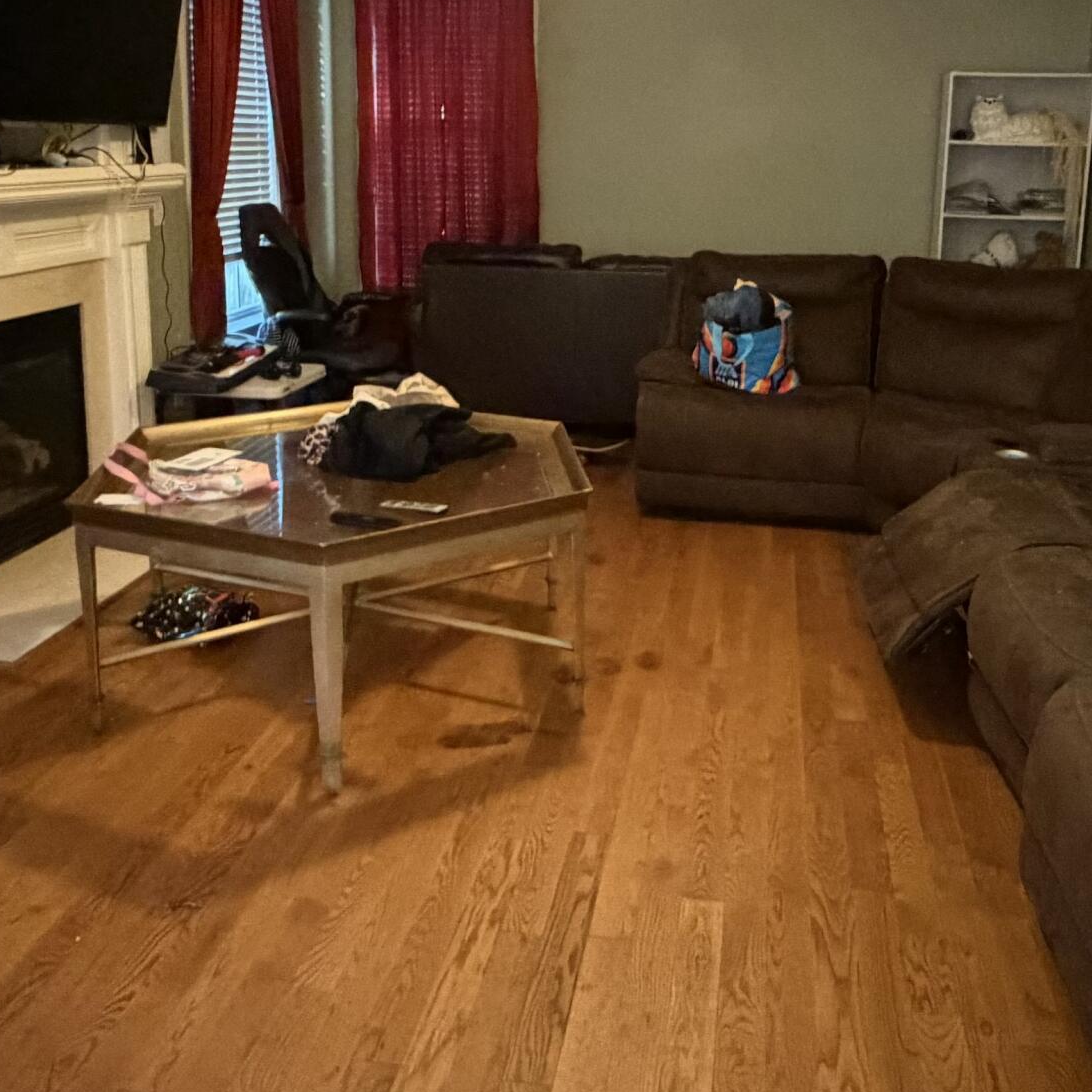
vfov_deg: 47.6
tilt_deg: -10.7
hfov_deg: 48.4
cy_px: 357
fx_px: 1213
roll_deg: -0.7
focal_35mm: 34
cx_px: 593
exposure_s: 1/30
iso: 1250
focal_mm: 2.22
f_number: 2.2
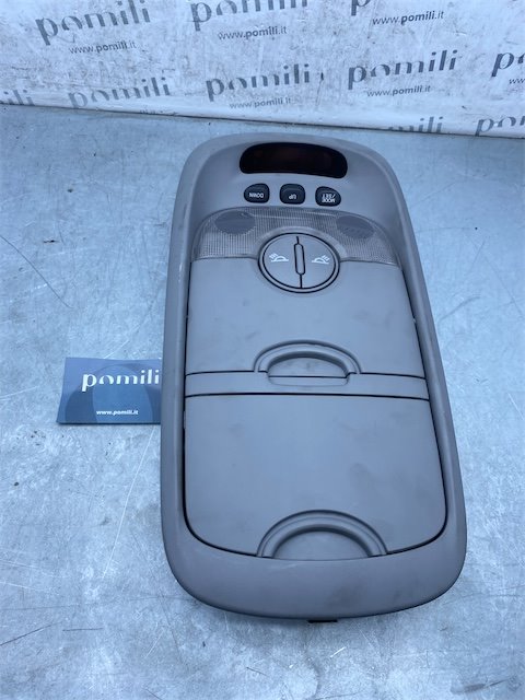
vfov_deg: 67.3
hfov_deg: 53.1
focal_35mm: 26
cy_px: 350
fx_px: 526
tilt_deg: -58.7
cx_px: 262
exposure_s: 1/678
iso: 32
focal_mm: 4.25
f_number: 1.8
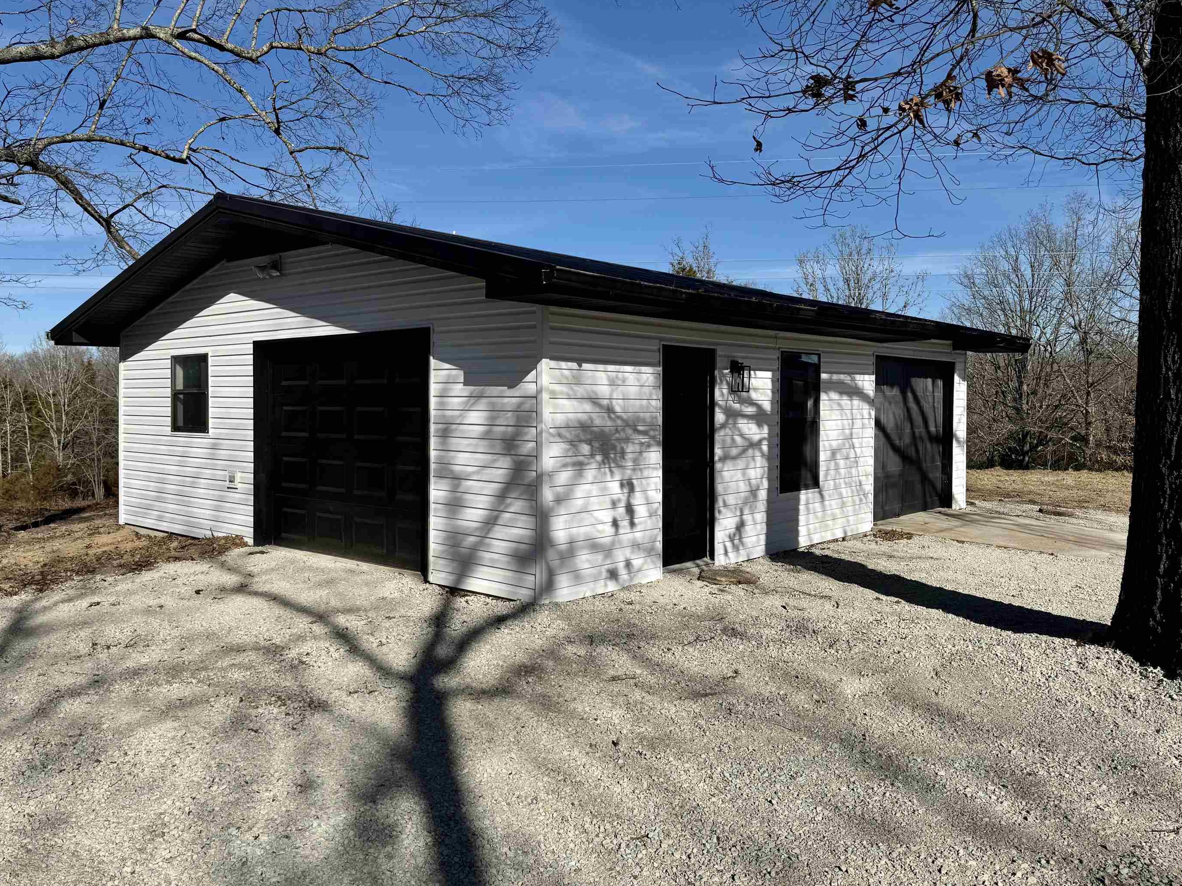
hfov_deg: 65.3
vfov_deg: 51.3
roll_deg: +0.0
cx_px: 551
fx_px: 922
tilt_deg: +0.0
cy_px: 425
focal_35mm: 27
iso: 80
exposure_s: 1/7937
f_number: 1.78
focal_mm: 6.76
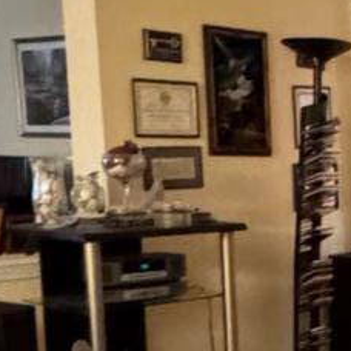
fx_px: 998
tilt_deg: -9.3
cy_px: 303
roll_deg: -2.0
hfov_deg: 17.1
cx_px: 596
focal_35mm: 87
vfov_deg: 19.6
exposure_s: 1/30
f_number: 2.2
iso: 1250
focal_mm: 2.22
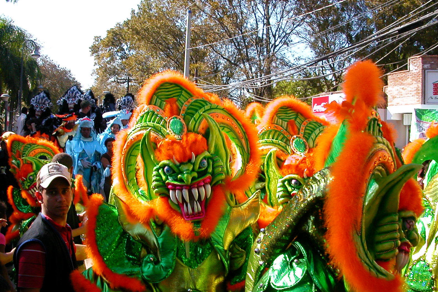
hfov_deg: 49.5
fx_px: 475
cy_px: 154
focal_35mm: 39
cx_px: 217
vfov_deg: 34.2
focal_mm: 5.6
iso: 100
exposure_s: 1/212
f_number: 4.5
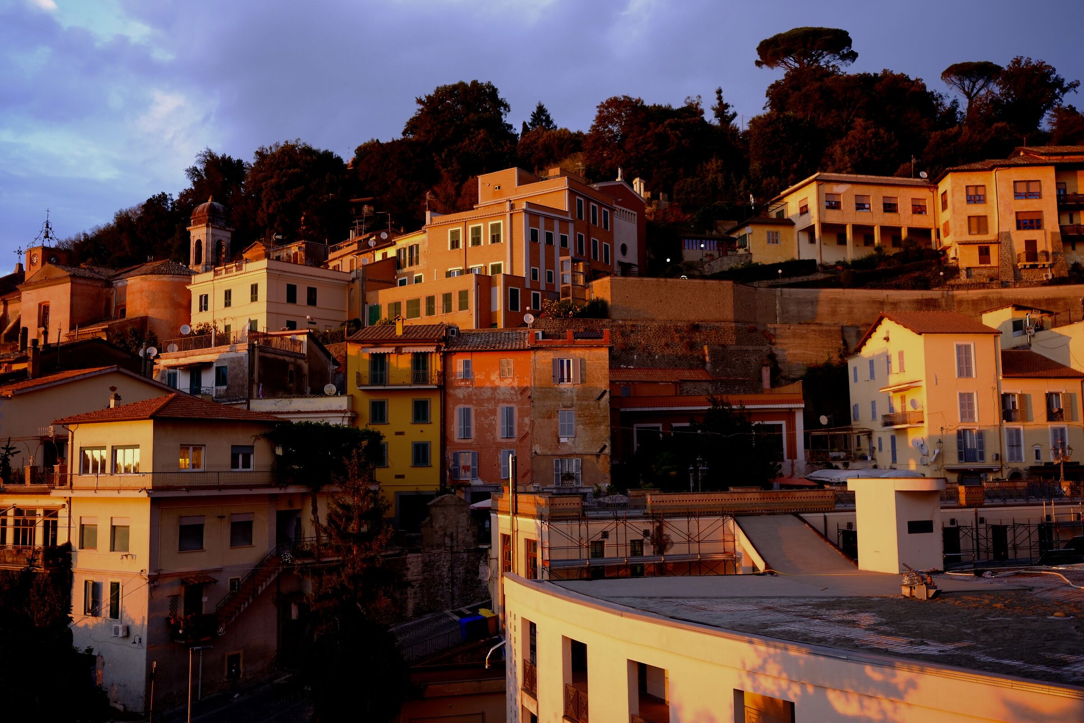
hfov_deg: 54.4
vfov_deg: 37.9
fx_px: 1054
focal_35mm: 35
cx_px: 542
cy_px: 362
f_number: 2.8
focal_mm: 23
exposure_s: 1/56
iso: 160
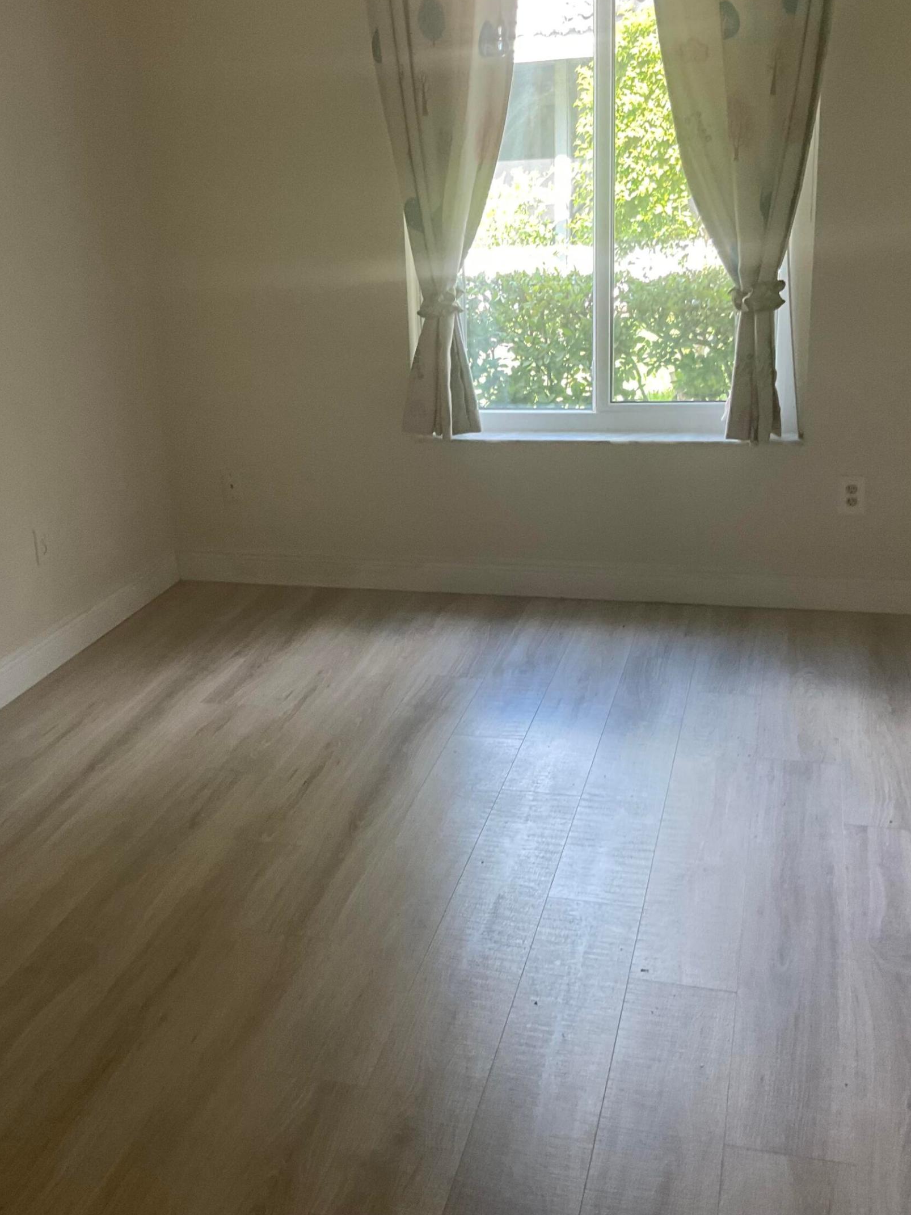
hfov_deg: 36.7
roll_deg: +2.7
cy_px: 605
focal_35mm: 39
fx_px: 1369
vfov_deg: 47.9
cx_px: 360
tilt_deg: -19.0
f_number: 1.8
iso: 80
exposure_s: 1/60
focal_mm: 3
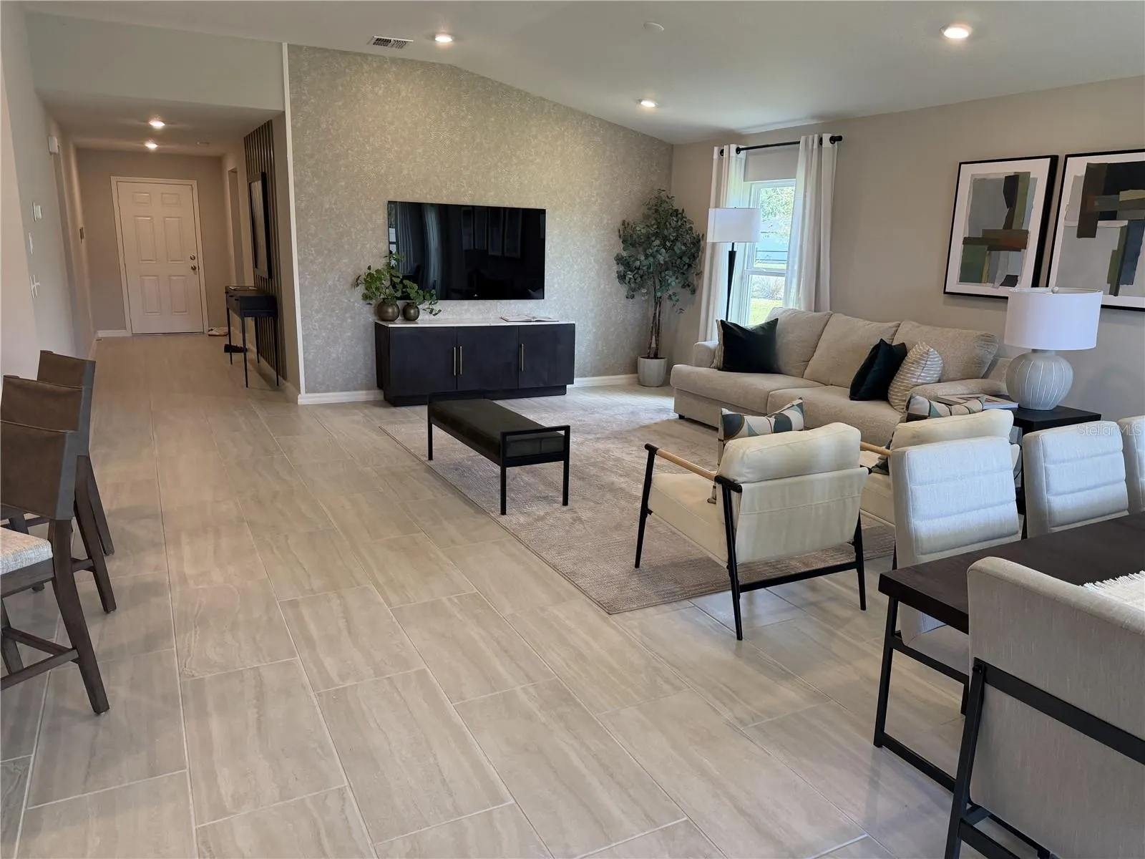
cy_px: 430
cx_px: 572
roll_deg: -1.5
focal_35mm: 24
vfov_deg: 56.8
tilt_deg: -13.2
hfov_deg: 71.6
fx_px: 794
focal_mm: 6.76
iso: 200
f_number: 1.78
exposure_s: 1/142
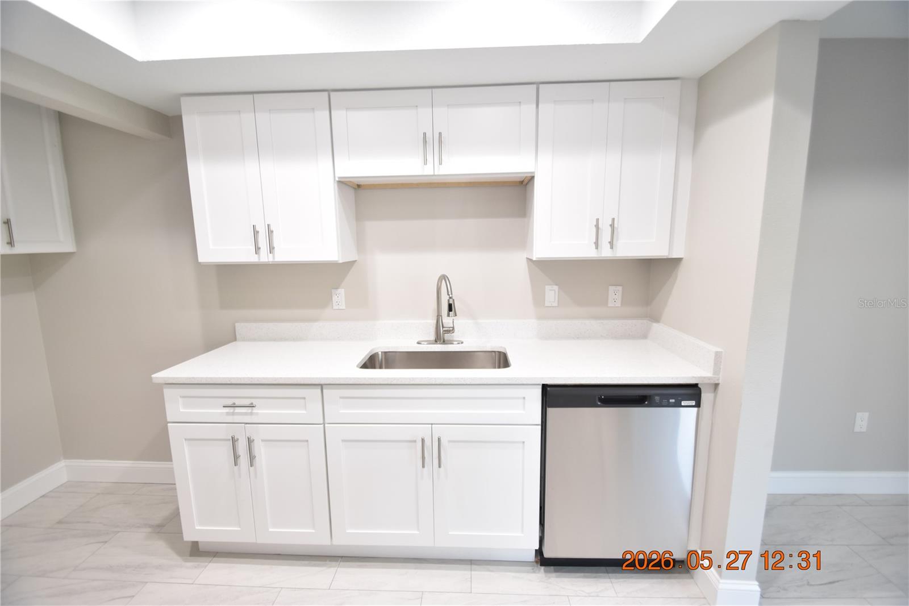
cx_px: 454
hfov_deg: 100.4
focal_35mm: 15
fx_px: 379
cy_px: 303
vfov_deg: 77.3
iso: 800
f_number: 3.5
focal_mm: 10
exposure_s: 1/60
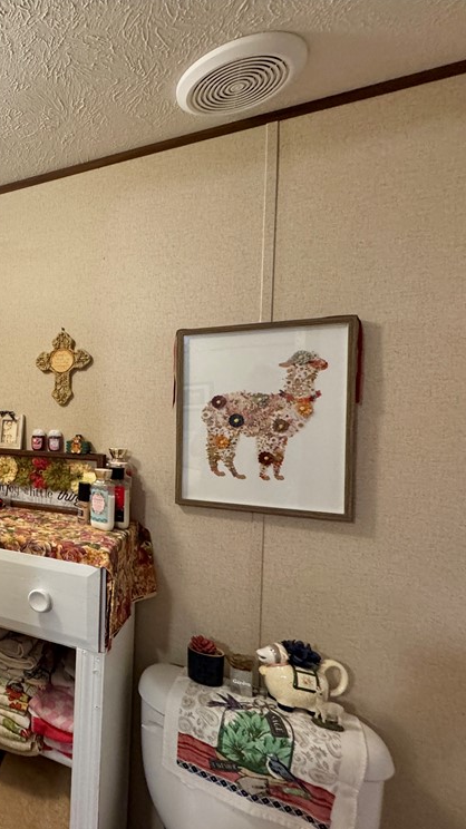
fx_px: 462
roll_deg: -0.6
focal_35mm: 21
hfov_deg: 41.9
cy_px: 426
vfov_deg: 83.8
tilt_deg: -1.0
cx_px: -51
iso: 320
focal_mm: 2.22
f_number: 2.2
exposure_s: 1/60
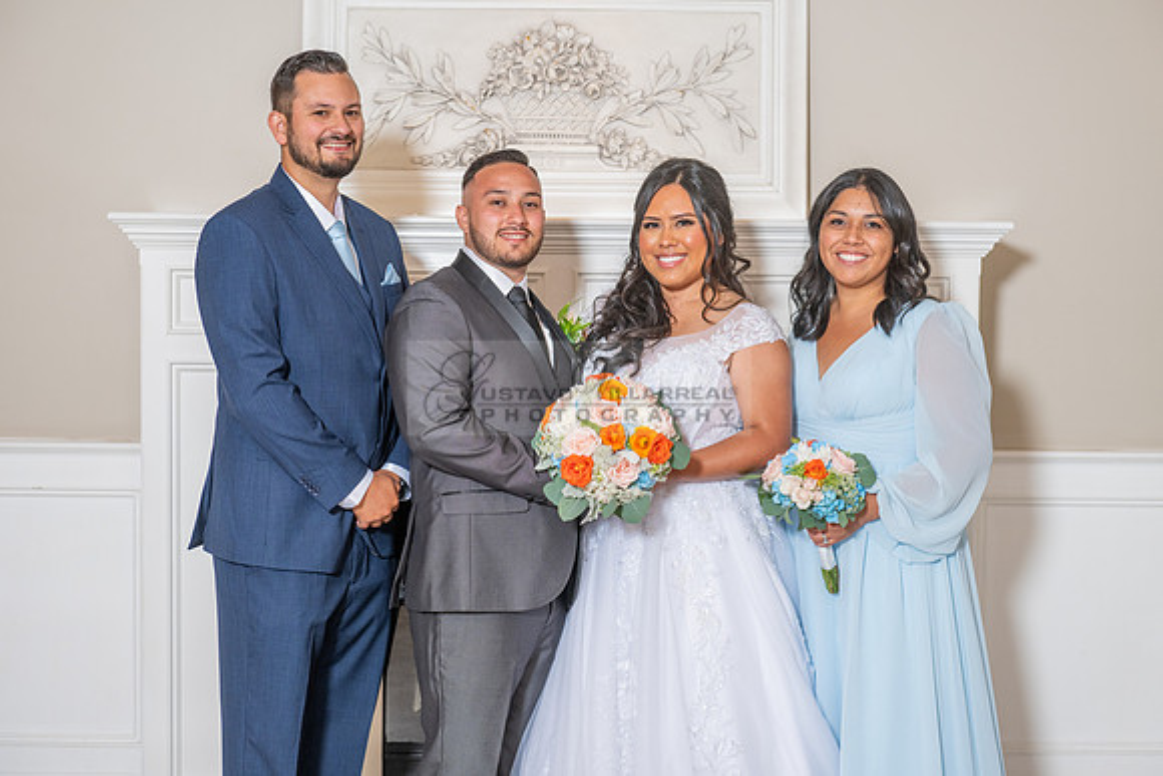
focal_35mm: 60
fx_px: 1939
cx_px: 582
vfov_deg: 22.6
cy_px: 388
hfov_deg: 33.4
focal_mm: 60
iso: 640
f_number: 4.5
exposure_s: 1/160
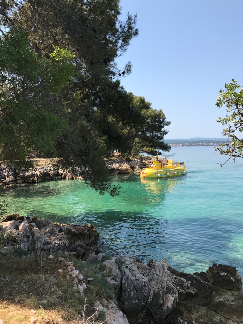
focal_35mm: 28
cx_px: 122
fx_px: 262
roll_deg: +1.0
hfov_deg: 49.7
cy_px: 162
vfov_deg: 63.4
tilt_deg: -1.9
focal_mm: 3.99
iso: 20
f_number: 1.8
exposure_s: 1/1623
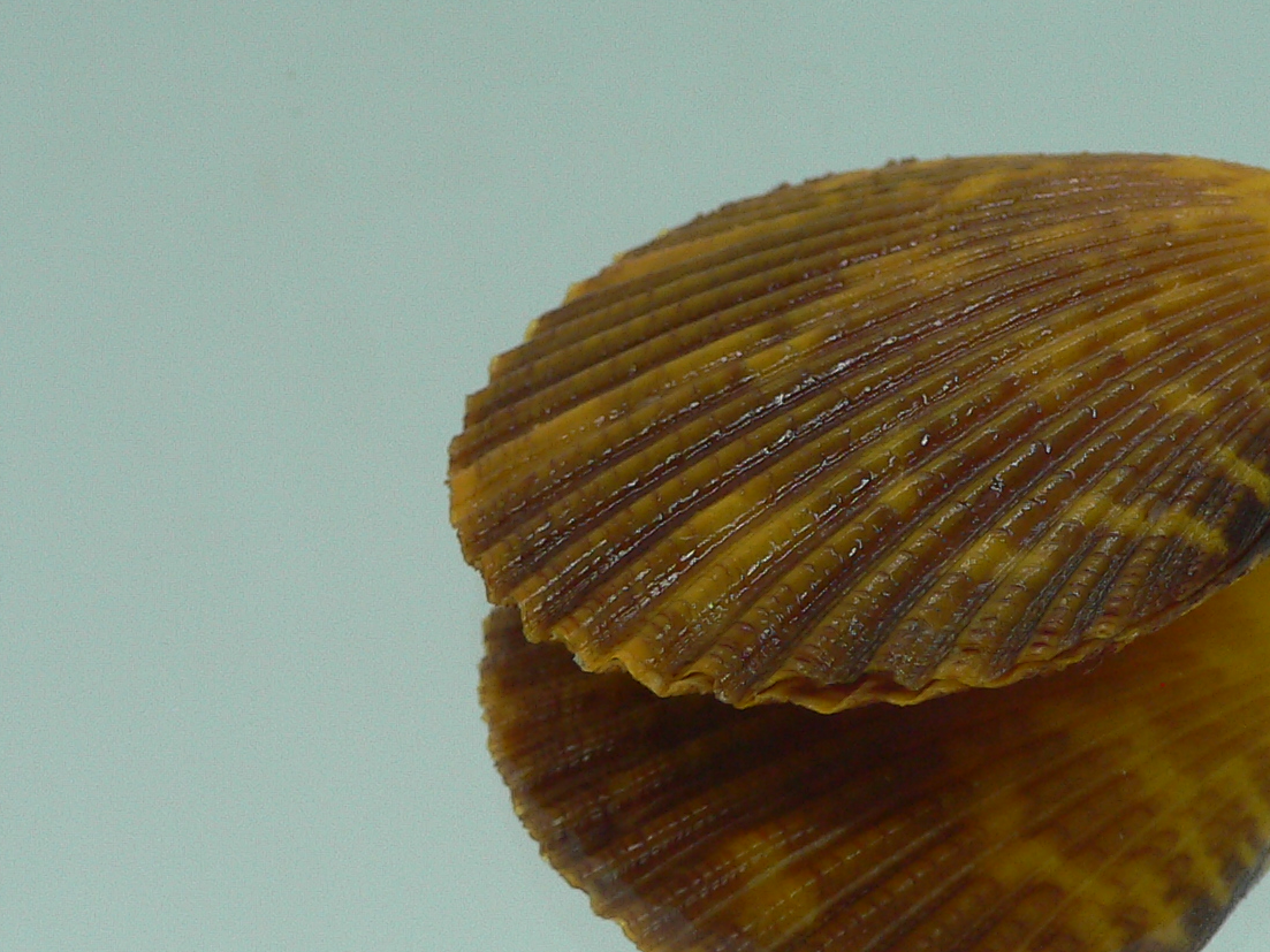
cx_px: 1033
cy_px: 513
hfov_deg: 29.5
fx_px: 2348
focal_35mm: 64
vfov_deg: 22.9
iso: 100
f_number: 2.8
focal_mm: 4.6
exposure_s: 1/60
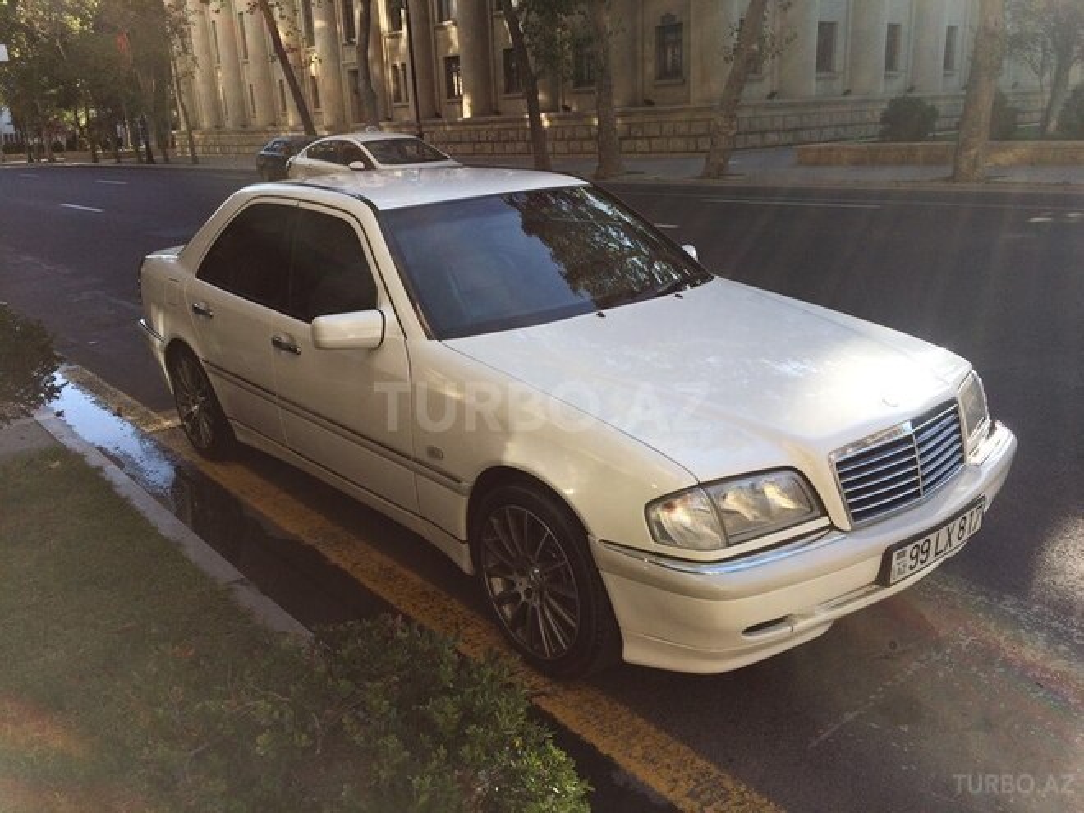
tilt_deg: -18.4
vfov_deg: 48.2
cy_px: 406
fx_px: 908
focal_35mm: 29
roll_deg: +2.9
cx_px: 542
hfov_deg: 61.7
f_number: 2.2
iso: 32
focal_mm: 4.15
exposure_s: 1/1026
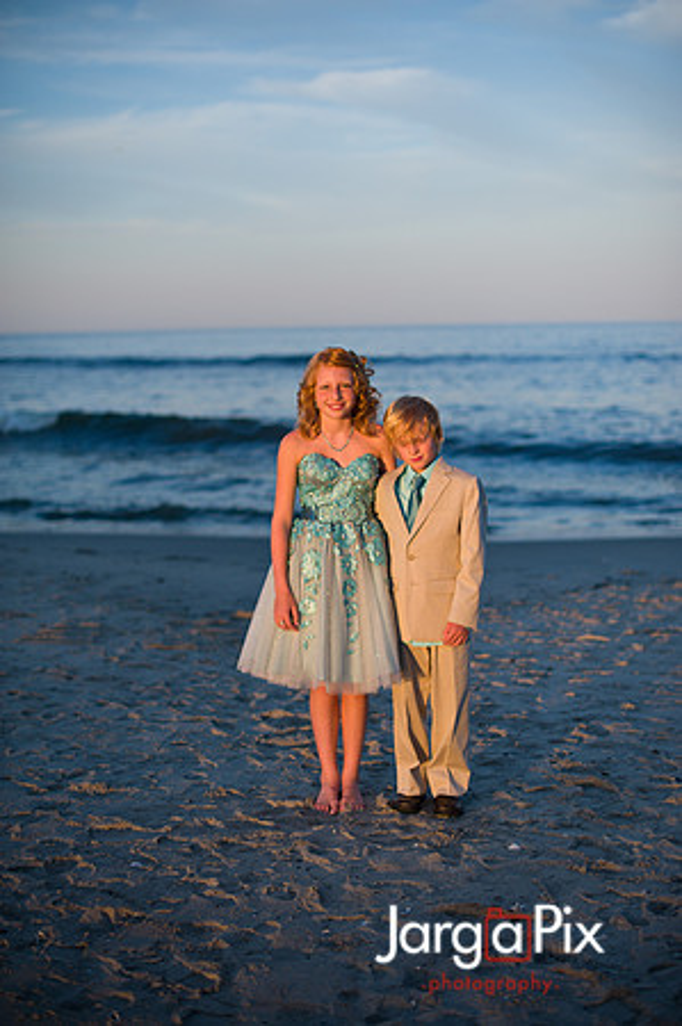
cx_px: 341
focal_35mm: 50
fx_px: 1424
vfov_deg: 39.6
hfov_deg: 26.9
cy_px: 513
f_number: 2
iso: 160
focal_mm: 50
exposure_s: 1/2500
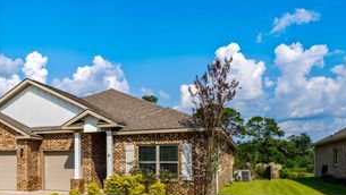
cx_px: 81
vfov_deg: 31.9
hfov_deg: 52.5
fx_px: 330
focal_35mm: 36
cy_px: 160
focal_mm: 21
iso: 100
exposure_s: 1/60
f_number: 8
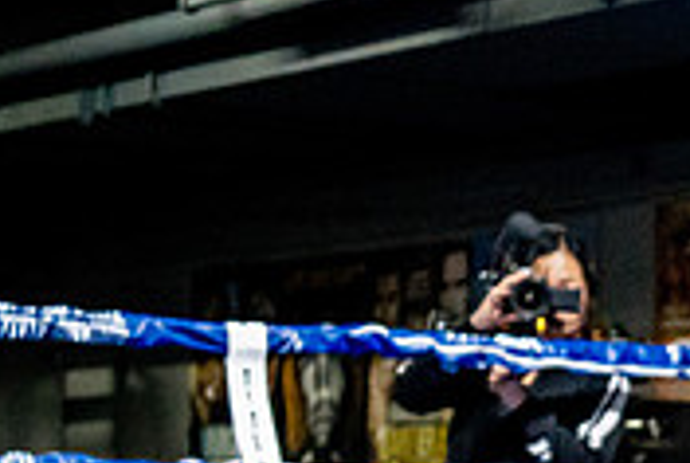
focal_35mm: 171
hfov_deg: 11.4
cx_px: 1125
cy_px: 579
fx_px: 3283
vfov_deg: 8.0
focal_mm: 35
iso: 5000
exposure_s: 1/800
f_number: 2.8
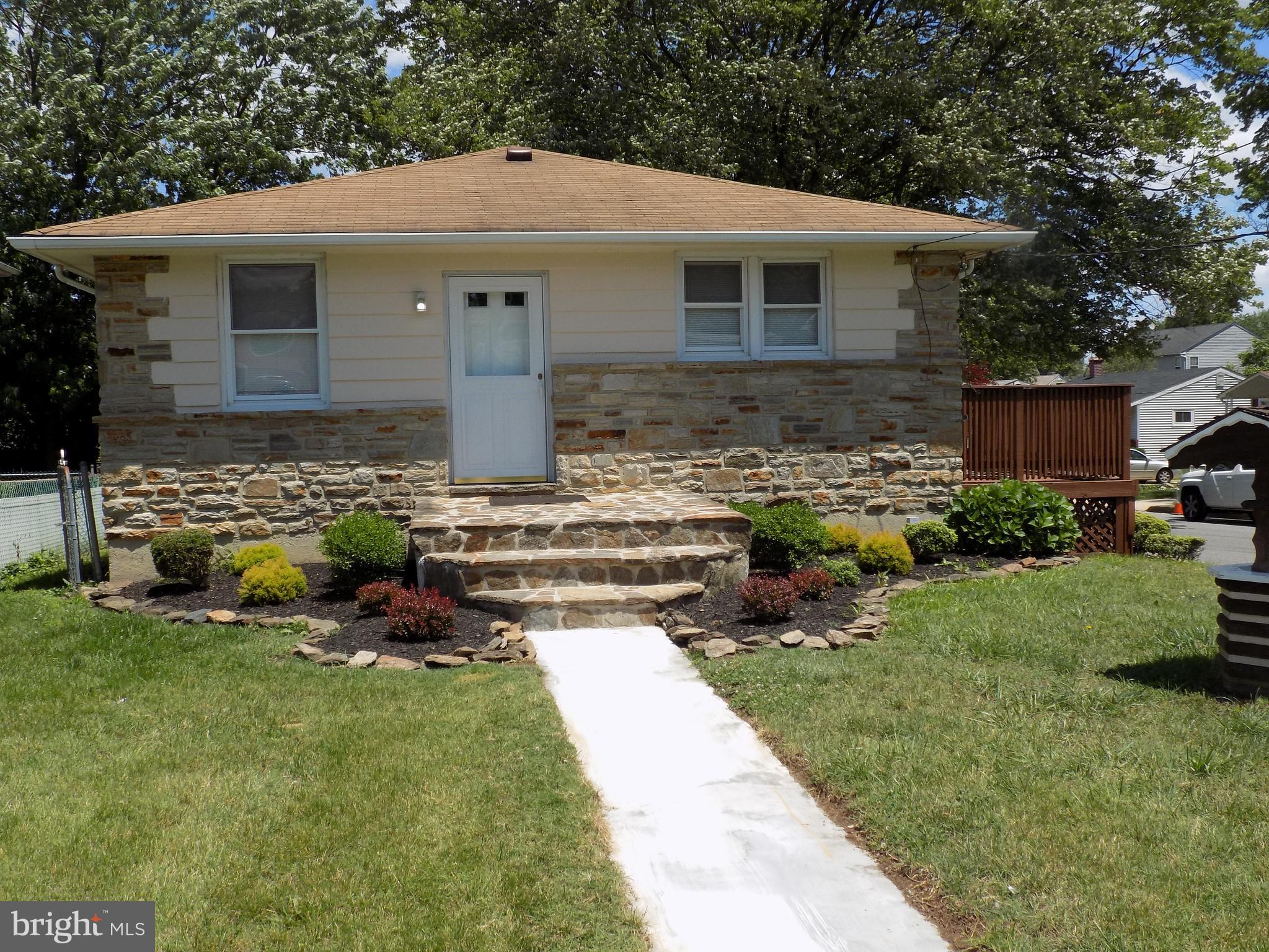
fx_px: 1247
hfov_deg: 53.9
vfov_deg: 41.8
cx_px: 634
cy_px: 476
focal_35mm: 34
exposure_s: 1/1250
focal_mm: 6.1
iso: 80
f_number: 3.4
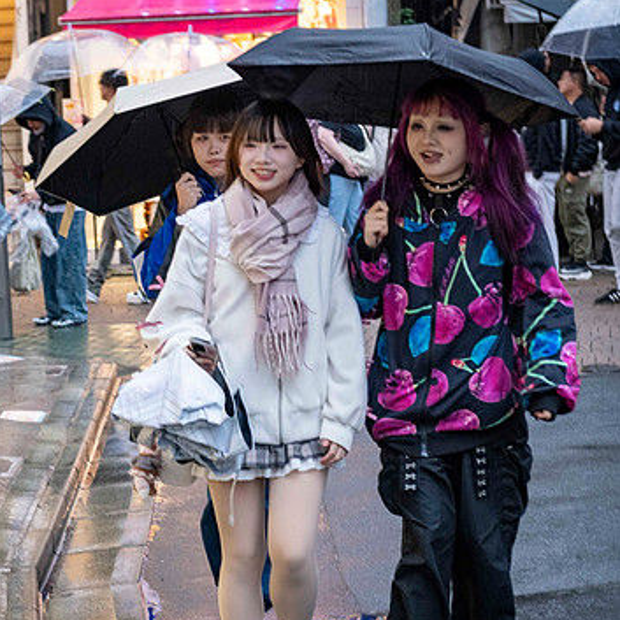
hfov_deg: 17.5
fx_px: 2006
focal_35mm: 99
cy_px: 396
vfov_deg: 17.5
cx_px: 178
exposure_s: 1/125
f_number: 4.5
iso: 1250
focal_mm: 60
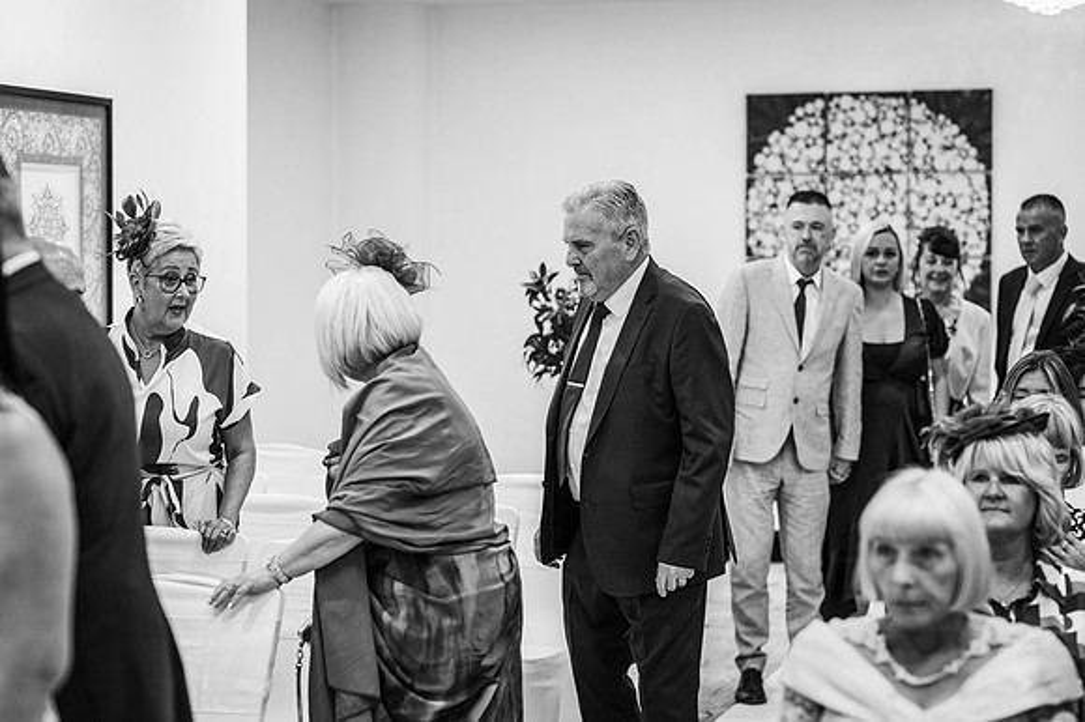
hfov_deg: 23.9
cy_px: 361
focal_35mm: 85
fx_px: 2560
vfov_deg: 16.1
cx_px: 542
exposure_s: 1/200
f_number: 2.8
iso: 280
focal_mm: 85
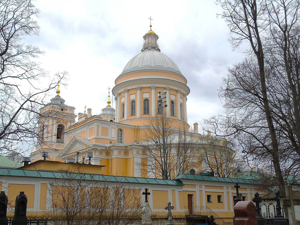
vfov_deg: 36.0
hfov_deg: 46.8
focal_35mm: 40
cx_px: 150
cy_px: 112
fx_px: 347
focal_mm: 7.1
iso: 80
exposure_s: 1/640
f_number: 3.9
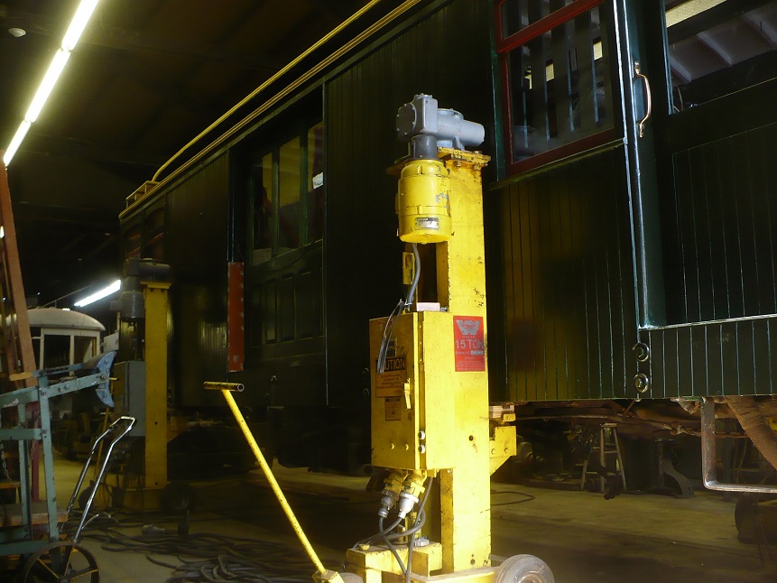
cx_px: 388
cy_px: 292
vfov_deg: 38.7
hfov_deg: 50.1
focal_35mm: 37
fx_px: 831
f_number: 2.8
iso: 200
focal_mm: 6.1
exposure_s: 1/20
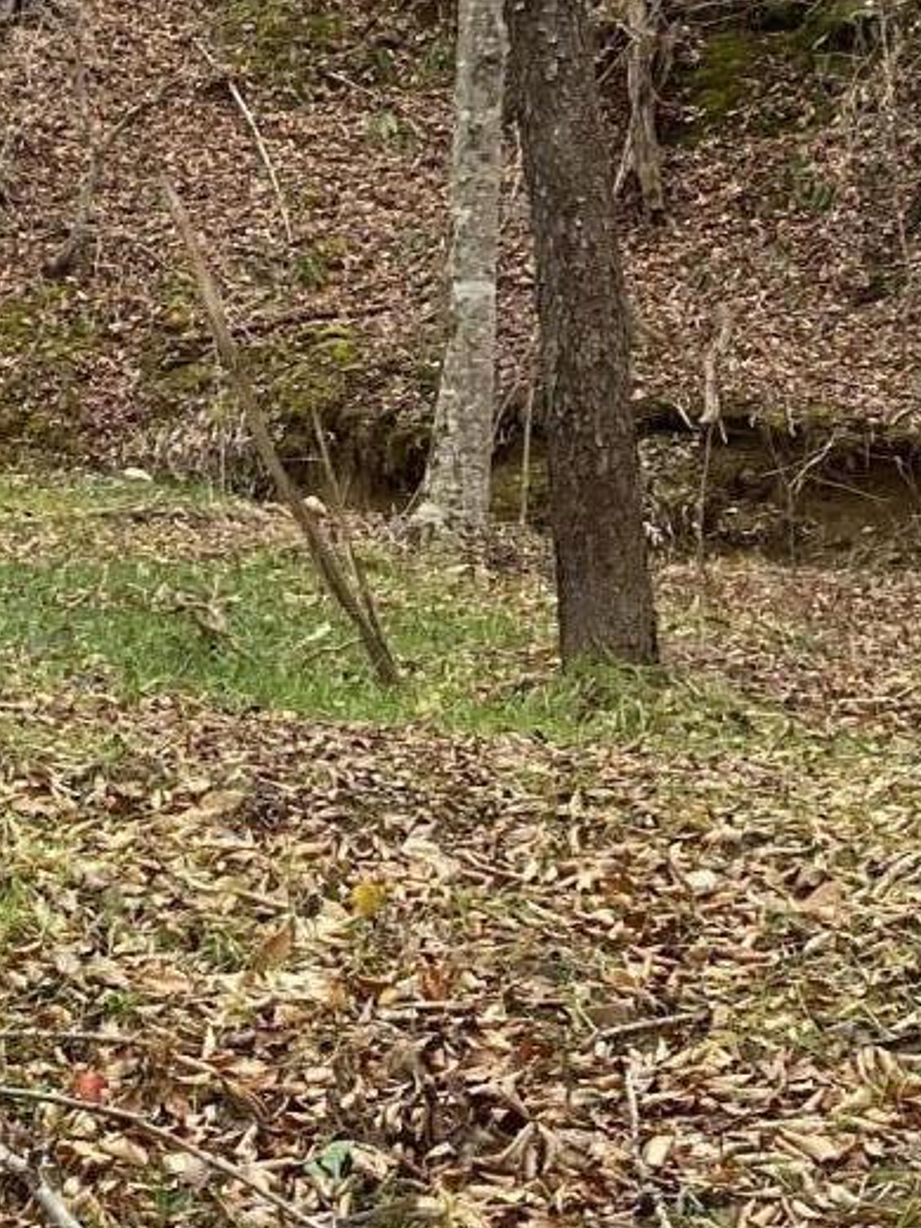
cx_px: 137
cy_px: 352
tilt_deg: -2.0
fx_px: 3547
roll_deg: -0.6
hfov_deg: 14.7
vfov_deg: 19.5
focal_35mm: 100
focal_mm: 4.25
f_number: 1.8
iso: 32
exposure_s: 1/228
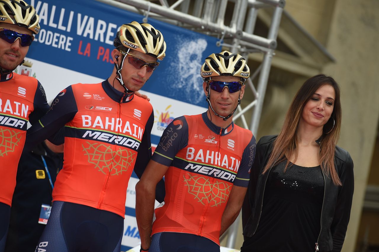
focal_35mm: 200
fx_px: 2104
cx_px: 190
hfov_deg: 10.3
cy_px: 126
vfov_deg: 6.9
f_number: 5.6
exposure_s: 1/250
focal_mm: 200
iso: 200
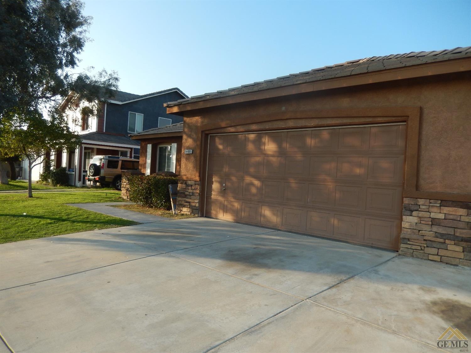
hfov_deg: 69.4
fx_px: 340
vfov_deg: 54.9
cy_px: 176
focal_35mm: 25
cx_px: 236
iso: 125
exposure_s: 1/500
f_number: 3.4
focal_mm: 4.5
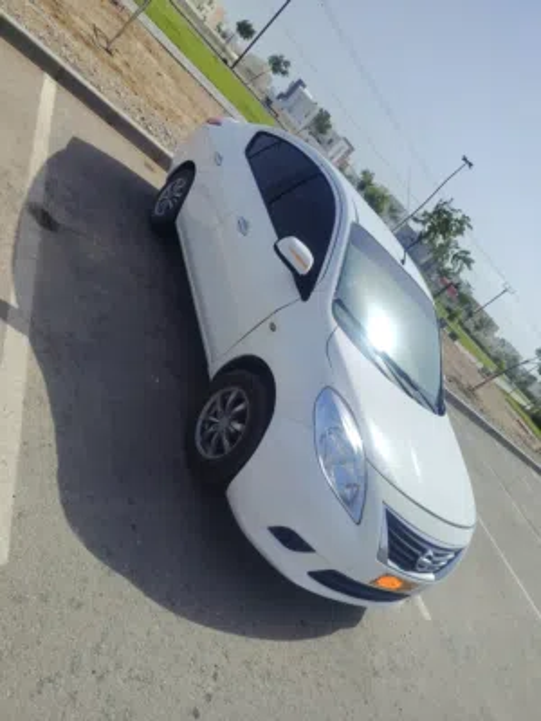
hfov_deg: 56.8
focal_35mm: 24
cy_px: 360
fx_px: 500
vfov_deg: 71.6
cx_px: 270
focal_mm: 5.25
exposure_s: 1/1672
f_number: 1.75
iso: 101
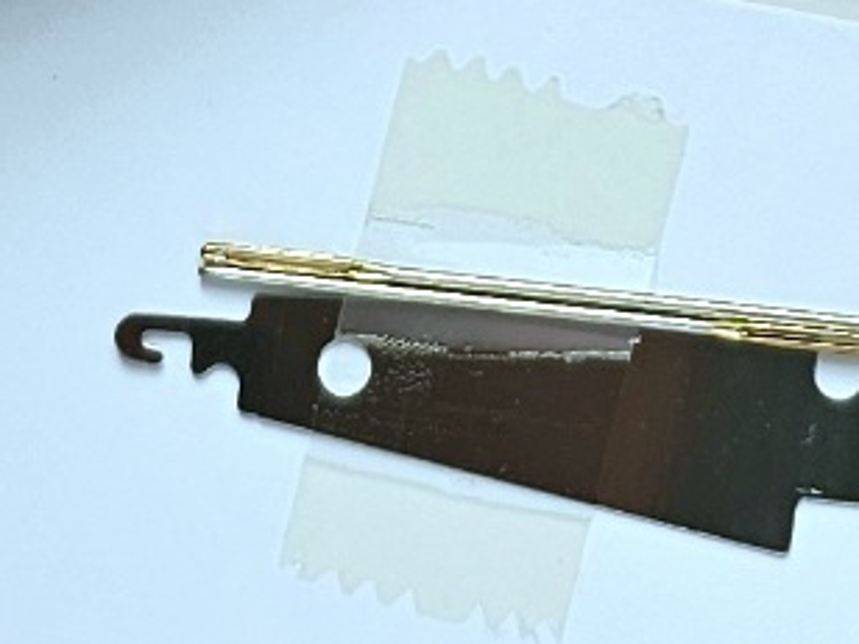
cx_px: 733
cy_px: -664
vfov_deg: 7.9
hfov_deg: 11.0
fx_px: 4442
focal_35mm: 179
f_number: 1.7
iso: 20
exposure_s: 1/182
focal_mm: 6.3
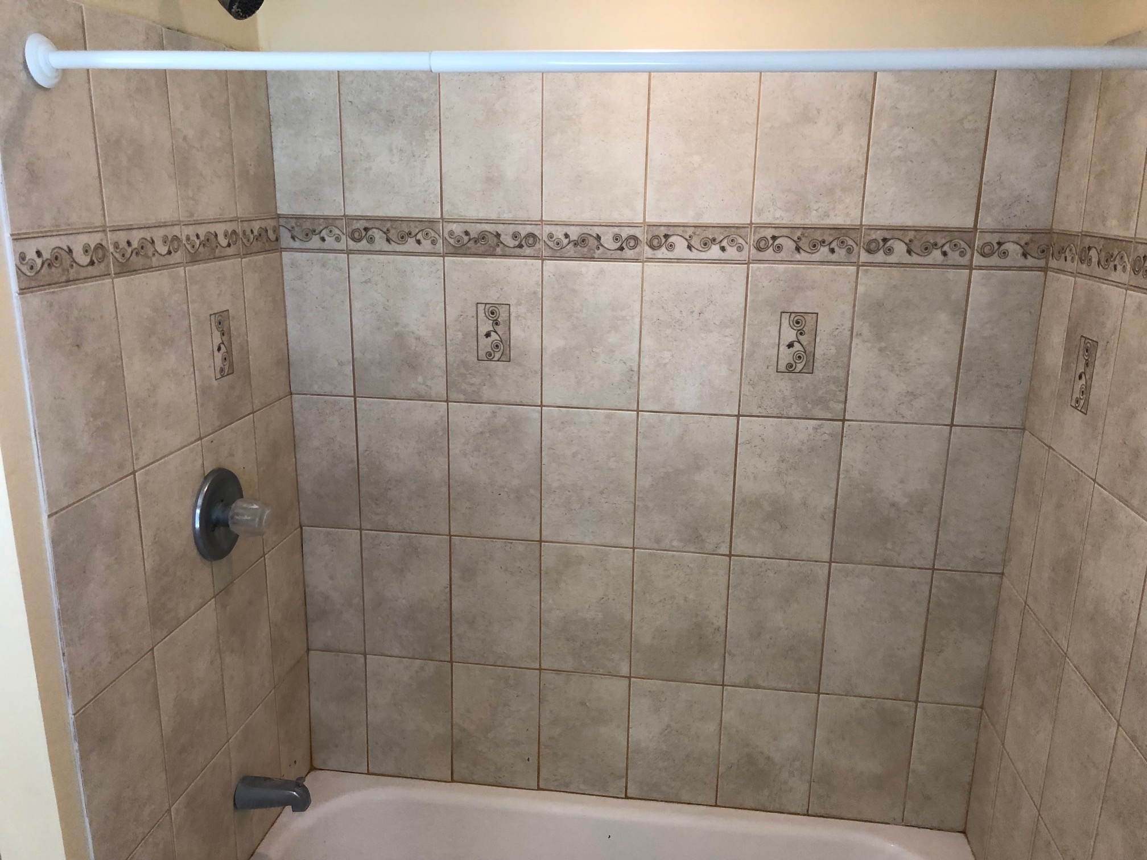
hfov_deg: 63.4
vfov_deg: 49.7
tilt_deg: -16.2
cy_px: 430
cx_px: 574
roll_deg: -0.7
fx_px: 928
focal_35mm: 28
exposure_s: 1/30
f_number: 1.8
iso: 40
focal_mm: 4
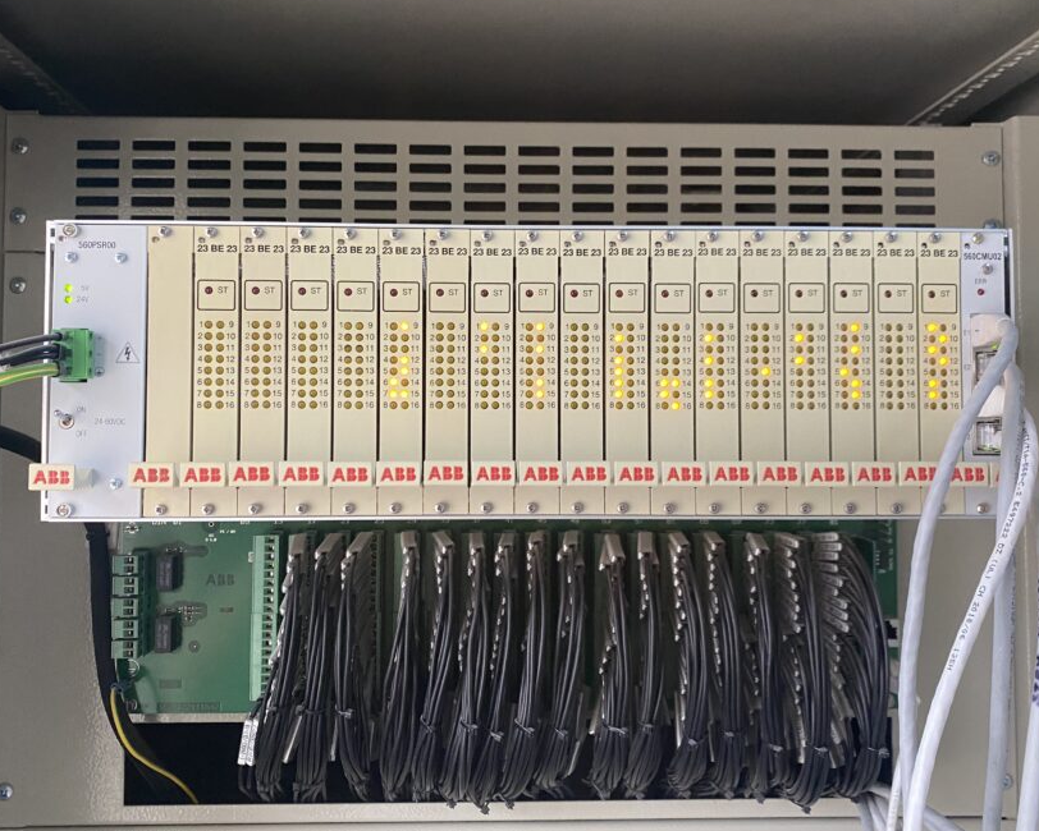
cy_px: 410
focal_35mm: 32
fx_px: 984
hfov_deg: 55.6
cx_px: 484
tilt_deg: +1.5
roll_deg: +0.4
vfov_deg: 45.8
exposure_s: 1/50
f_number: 1.8
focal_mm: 4.25
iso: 250
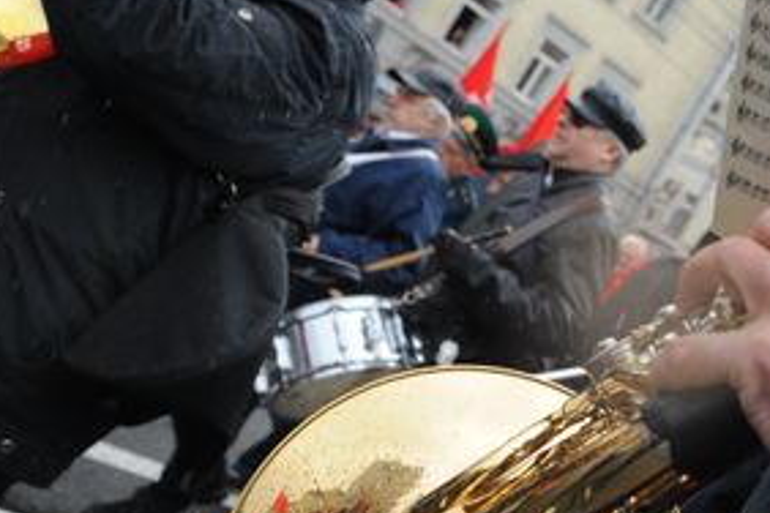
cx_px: 852
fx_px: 1540
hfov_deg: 25.9
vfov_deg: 18.9
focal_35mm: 72
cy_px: 251
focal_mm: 29
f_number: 5.6
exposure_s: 1/800
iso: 1000
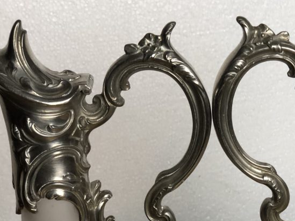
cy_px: 112
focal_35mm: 97
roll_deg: +2.8
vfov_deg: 15.3
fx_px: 827
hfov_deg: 20.1
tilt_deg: -18.6
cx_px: 224
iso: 50
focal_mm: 6
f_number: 2.4
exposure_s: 1/50
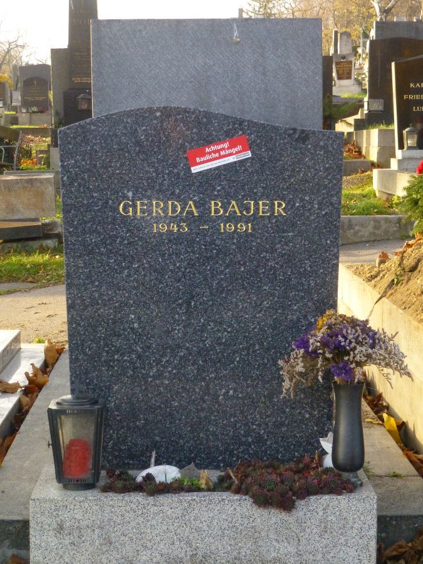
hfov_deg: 17.8
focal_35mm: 83
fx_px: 1352
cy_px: 248
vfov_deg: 23.5
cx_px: 222
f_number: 5
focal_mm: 12.5
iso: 640
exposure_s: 1/250
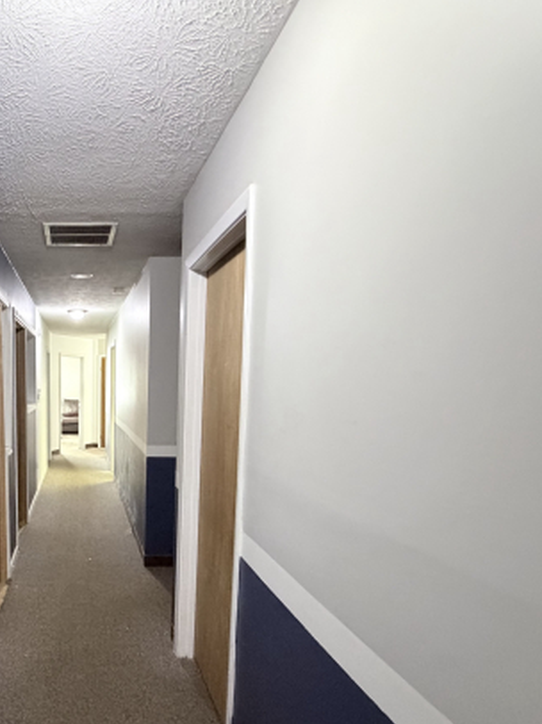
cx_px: 65
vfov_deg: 73.1
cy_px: 439
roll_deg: -0.3
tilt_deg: -5.1
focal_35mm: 23
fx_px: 481
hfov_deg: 52.5
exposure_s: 1/60
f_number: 2.2
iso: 1000
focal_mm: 2.22
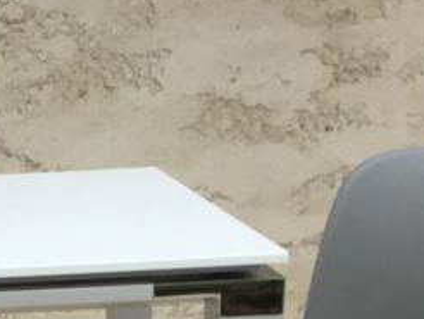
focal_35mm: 126
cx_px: -69
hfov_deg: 15.1
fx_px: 1545
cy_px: 529
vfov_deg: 11.2
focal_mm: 3.3
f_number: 2.4
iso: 25
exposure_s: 1/1101
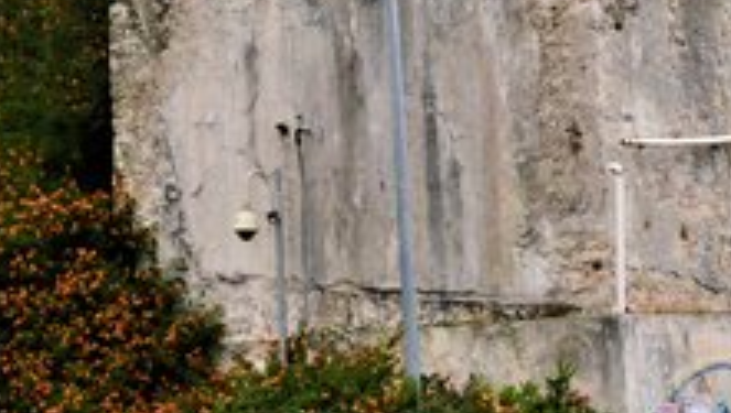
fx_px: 1980
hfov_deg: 20.9
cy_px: -175
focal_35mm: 102
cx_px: 275
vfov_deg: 11.5
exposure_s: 1/80
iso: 5000
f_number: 8
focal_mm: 18
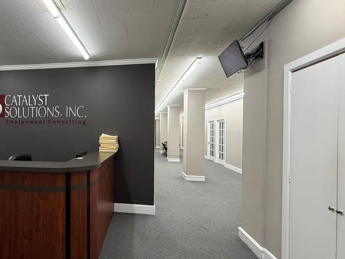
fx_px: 199
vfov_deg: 66.0
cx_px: 106
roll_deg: +0.3
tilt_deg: -1.1
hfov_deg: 78.2
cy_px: 131
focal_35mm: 20
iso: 320
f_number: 2.2
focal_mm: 2.22
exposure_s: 1/120
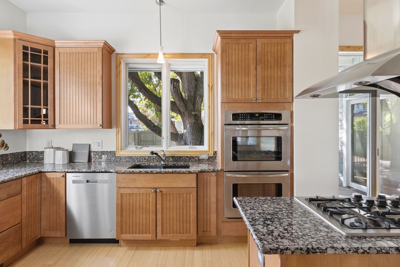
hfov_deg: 81.2
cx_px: 198
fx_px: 233
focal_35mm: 21
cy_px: 130
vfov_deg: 59.5
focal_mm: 18
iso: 500
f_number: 8
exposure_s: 1/25
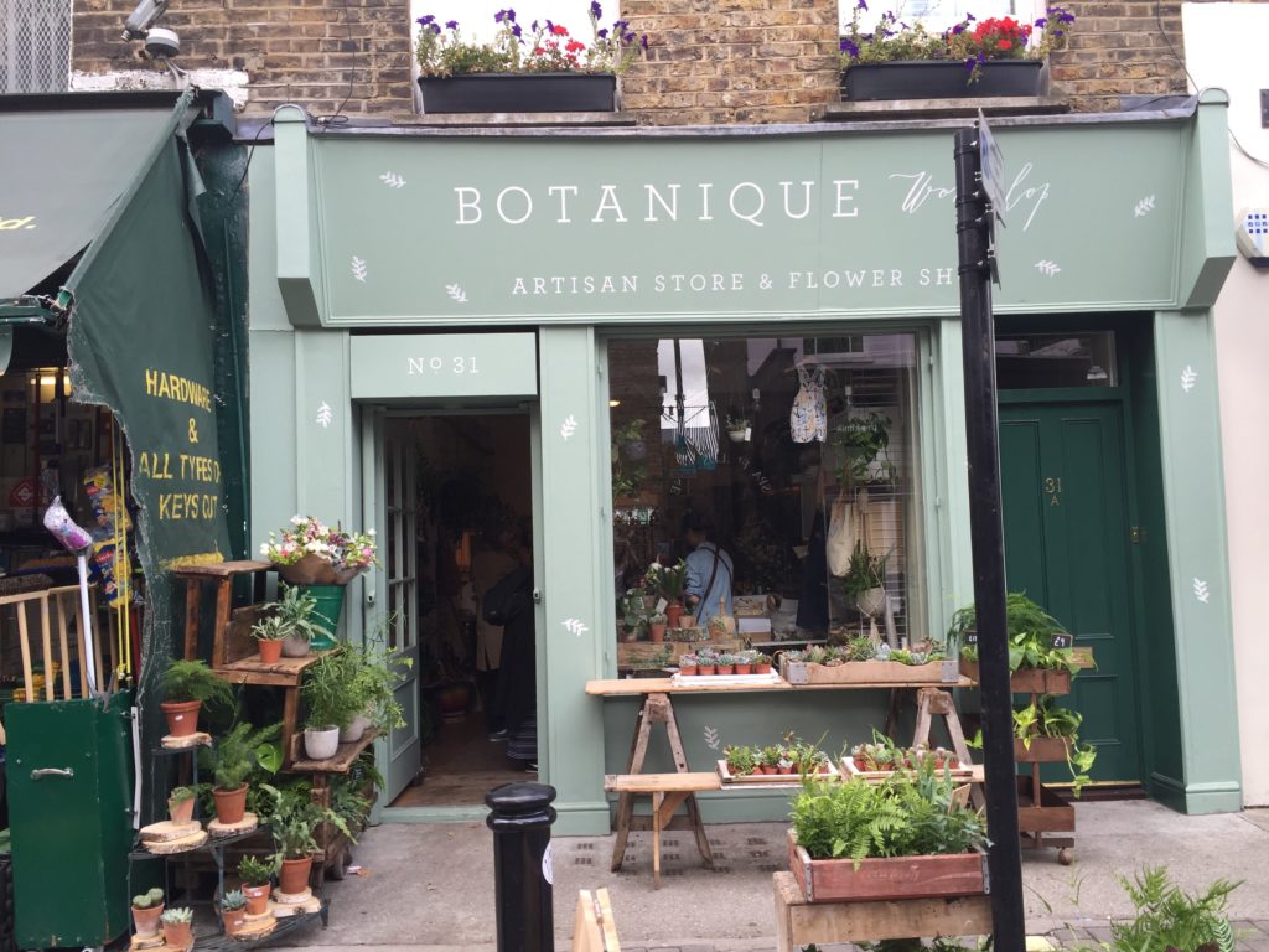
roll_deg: +1.4
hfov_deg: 61.7
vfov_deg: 48.2
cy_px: 476
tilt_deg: +2.9
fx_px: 1063
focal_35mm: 29
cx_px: 634
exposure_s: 1/156
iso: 32
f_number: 2.2
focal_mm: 4.15
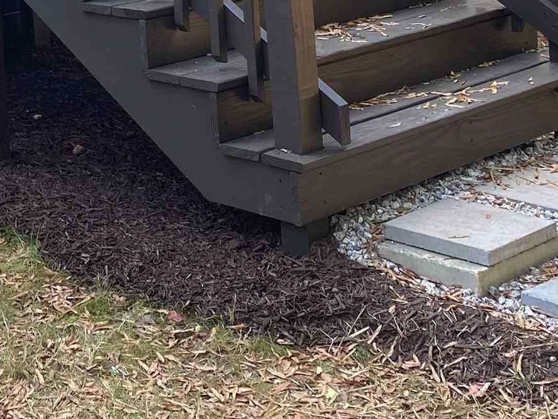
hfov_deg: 20.5
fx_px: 1451
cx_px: -96
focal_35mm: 90
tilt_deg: +0.7
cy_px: -172
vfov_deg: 15.4
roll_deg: +3.8
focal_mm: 4.25
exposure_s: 1/193
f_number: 1.8
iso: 32
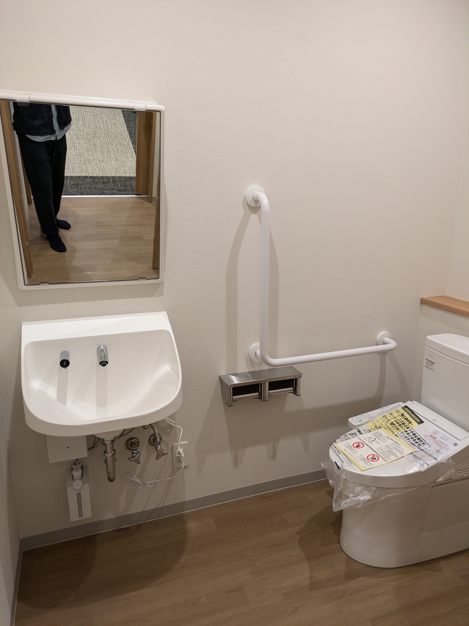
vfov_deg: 69.4
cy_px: 313
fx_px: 452
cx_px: 234
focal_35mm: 25
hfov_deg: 54.9
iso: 297
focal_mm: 5.43
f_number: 1.89
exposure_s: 1/100
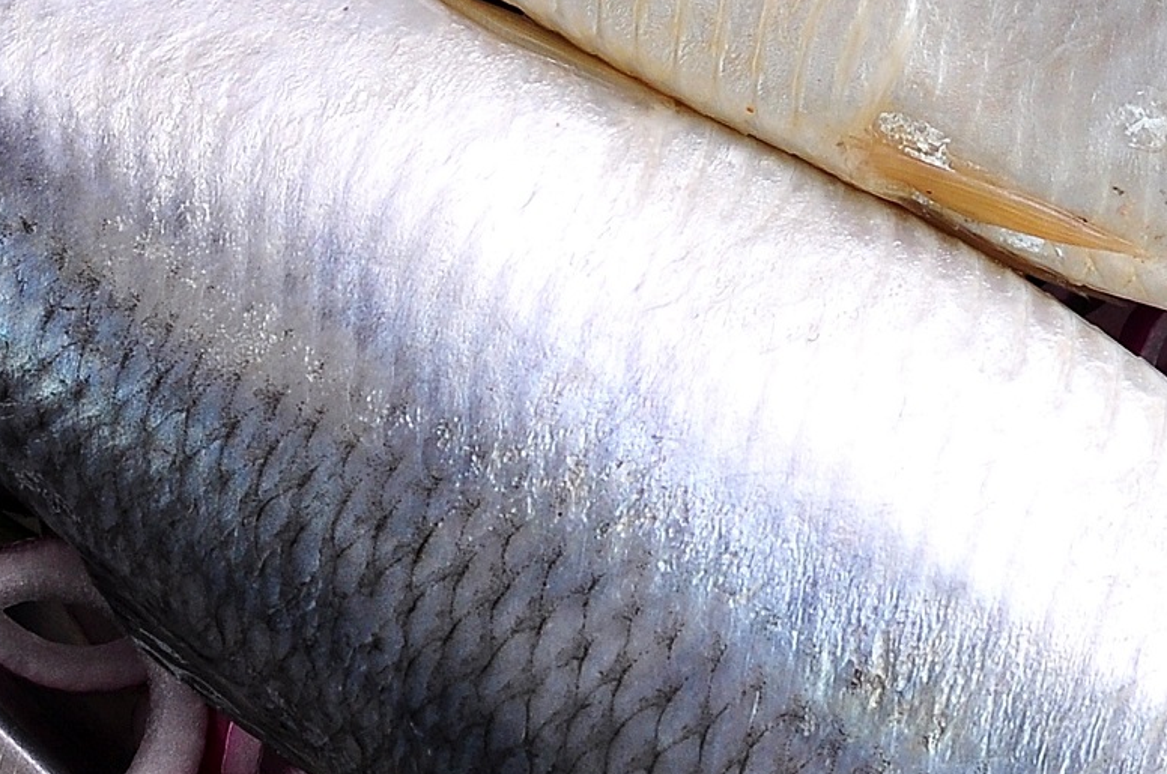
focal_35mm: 290
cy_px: 149
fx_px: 9387
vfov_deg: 4.7
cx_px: 777
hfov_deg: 7.1
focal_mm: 50
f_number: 7.1
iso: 200
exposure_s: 1/50
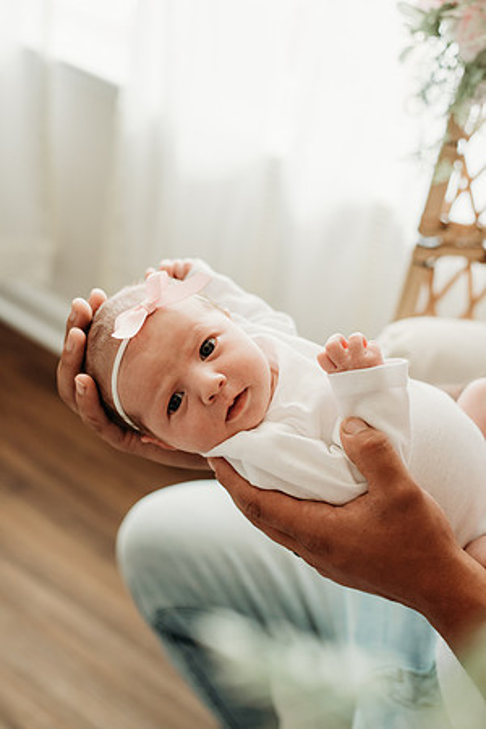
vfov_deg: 39.6
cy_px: 364
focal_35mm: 50
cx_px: 243
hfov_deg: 27.0
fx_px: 1012
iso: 800
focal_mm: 50
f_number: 2.8
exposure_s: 1/250
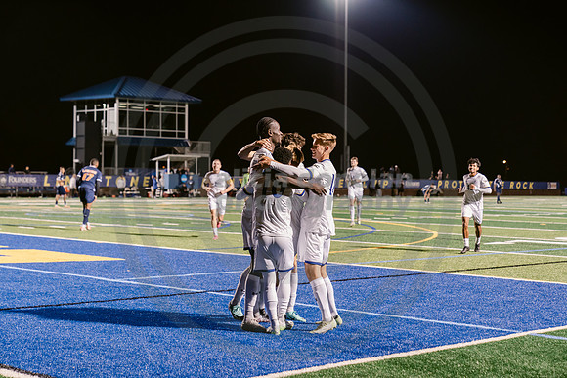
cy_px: 189
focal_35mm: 70
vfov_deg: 19.5
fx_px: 1103
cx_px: 284
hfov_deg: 28.8
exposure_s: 1/250
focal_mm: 70
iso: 2500
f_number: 3.2
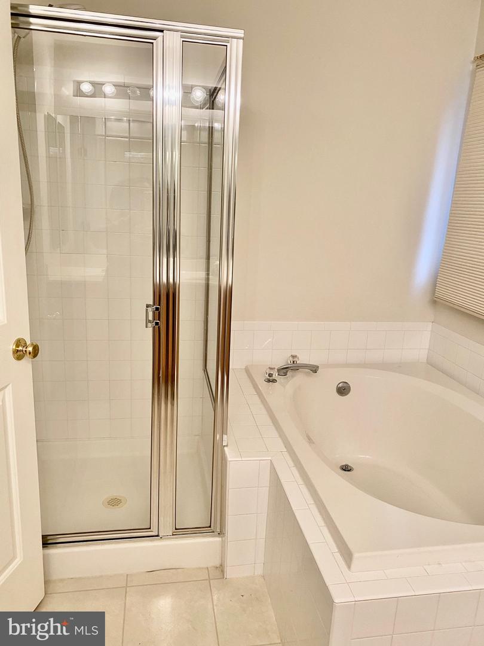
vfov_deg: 67.3
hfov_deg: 53.1
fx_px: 485
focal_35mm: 26
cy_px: 323
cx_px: 242
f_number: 1.8
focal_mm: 4.25
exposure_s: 1/60
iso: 125
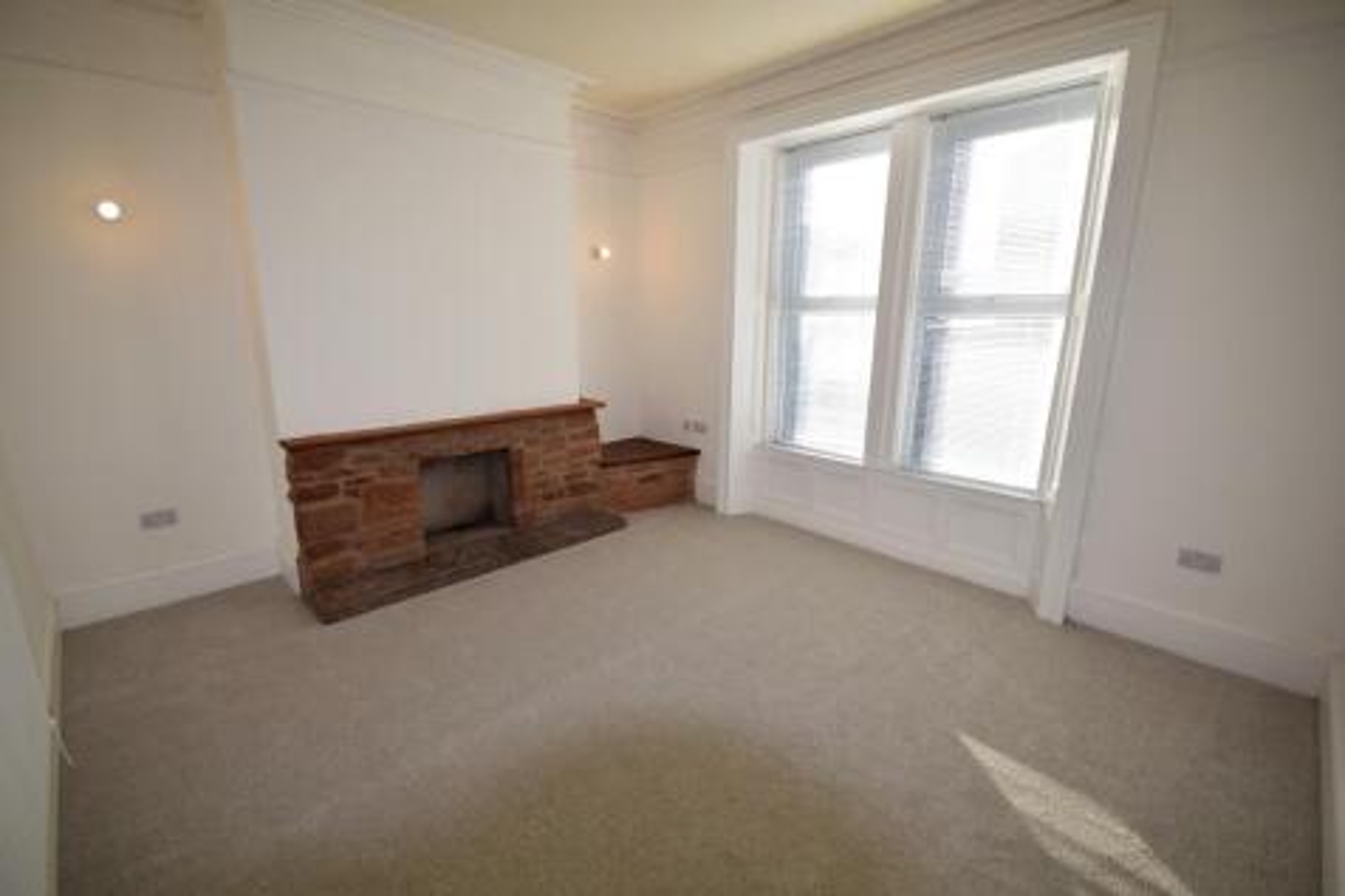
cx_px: 672
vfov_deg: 77.3
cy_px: 448
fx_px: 560
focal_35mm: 15
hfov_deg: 100.4
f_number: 5.6
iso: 220
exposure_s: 1/125
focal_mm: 10
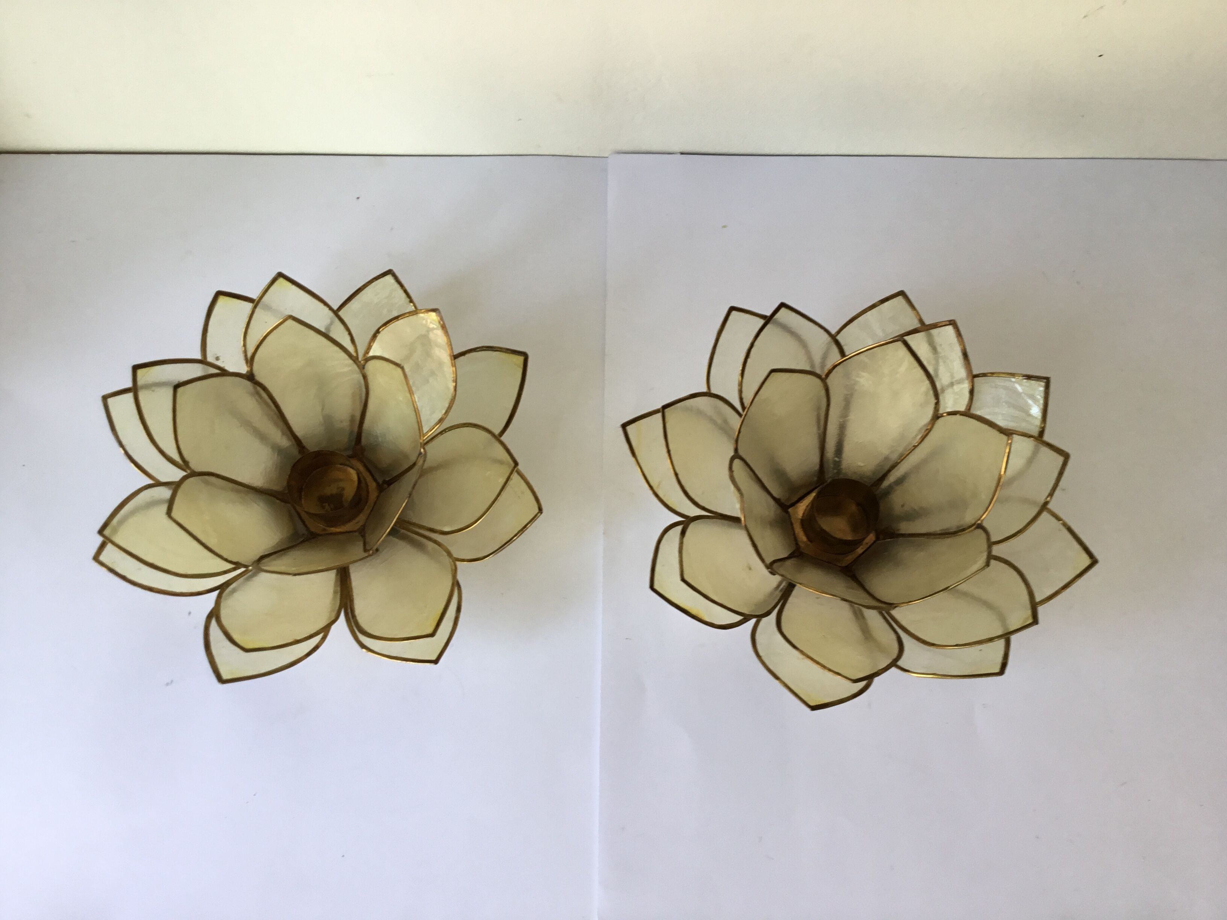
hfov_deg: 58.4
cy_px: 460
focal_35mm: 31
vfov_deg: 45.4
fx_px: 1099
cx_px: 614
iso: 32
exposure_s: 1/33
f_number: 2.4
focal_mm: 3.3
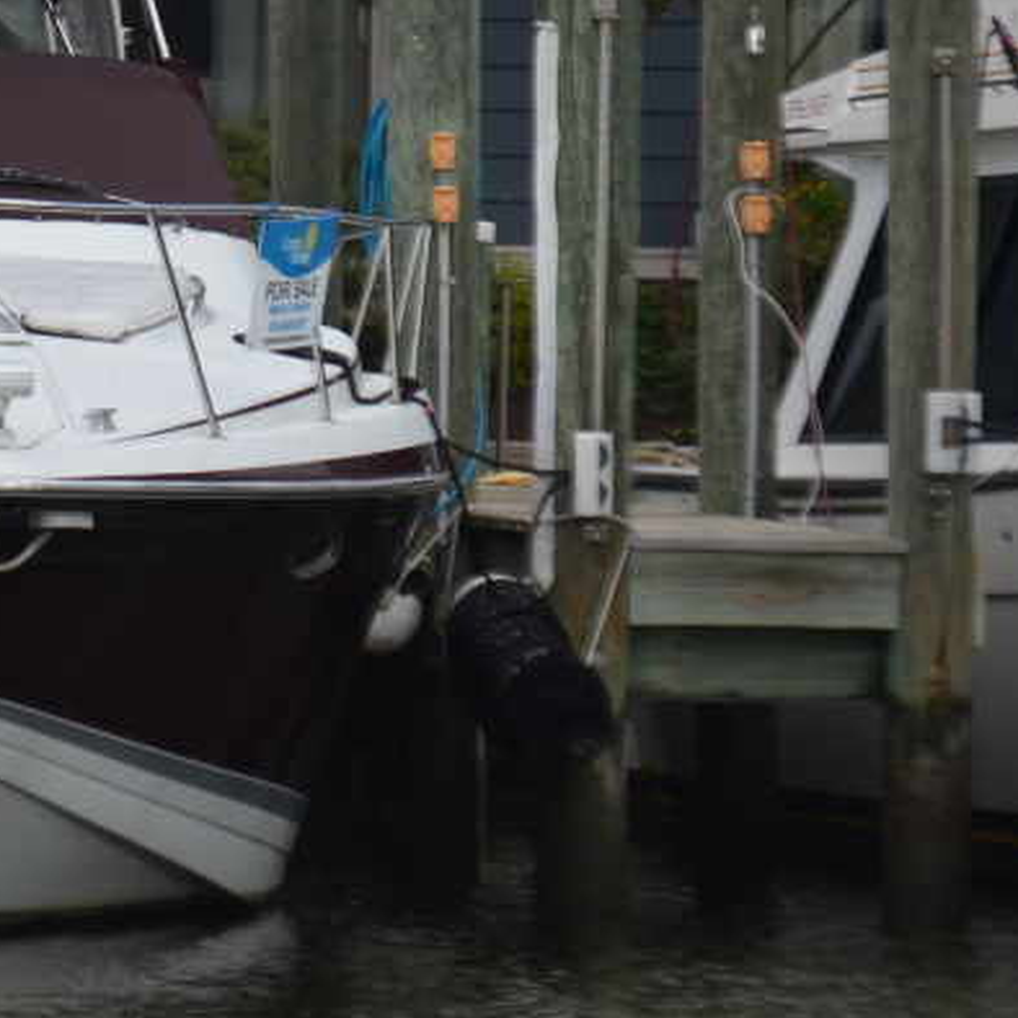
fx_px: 17899
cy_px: 289
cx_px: -57
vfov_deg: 3.3
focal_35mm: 538
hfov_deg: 3.3
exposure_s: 1/500
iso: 320
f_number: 5.6
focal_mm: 185
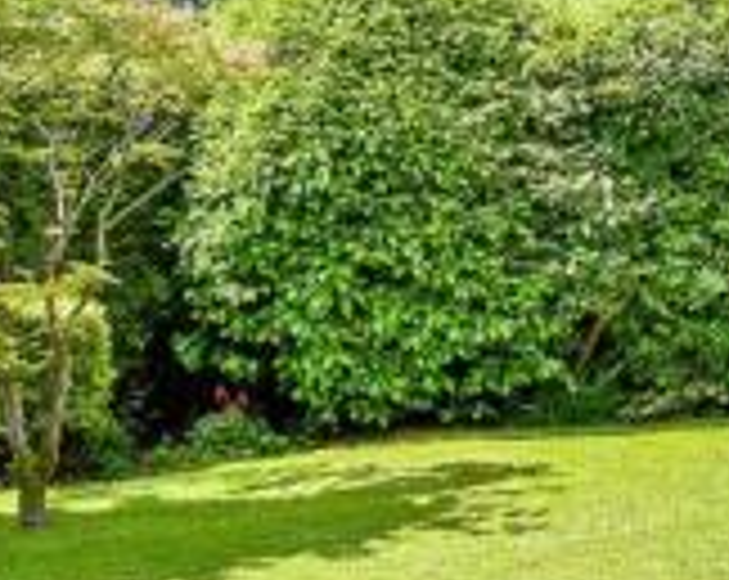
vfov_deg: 16.1
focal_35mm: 95
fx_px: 2046
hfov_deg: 17.9
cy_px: 218
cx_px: 1123
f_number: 8
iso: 160
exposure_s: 1/200
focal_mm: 17
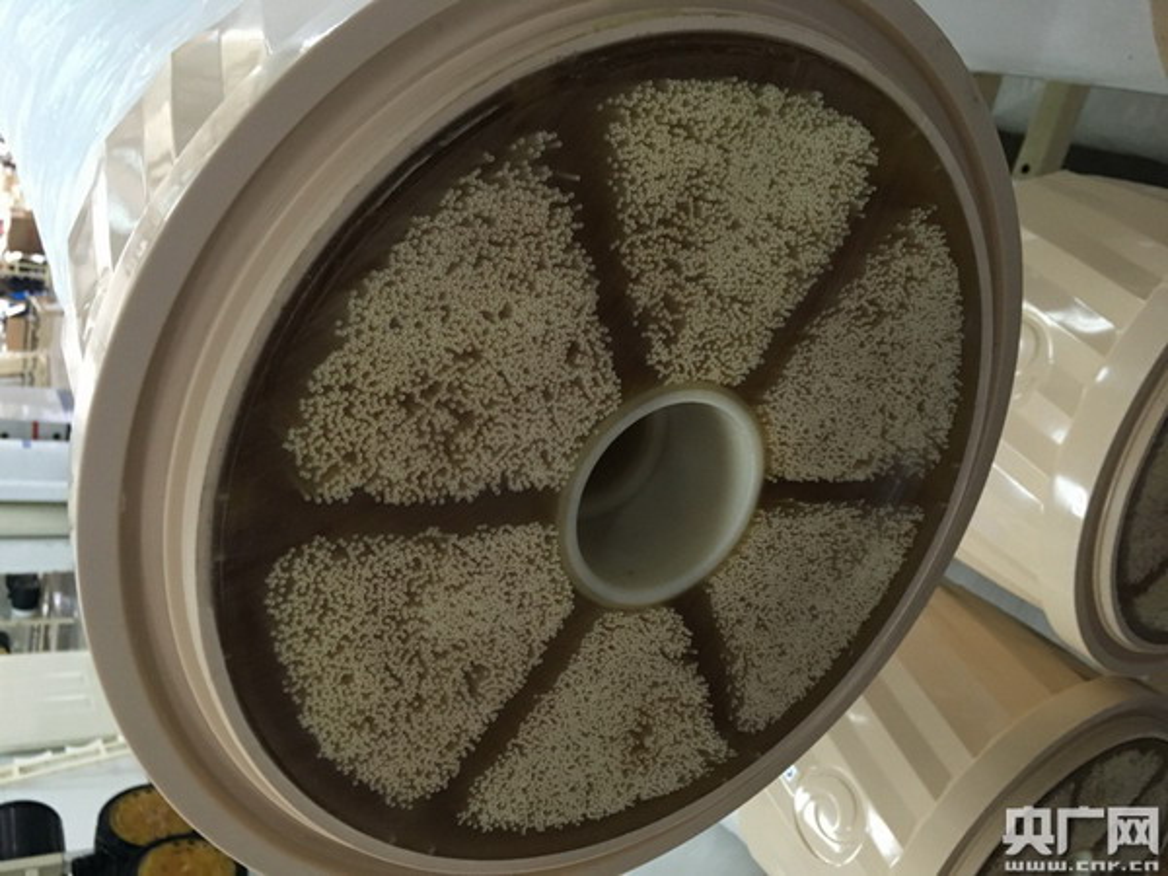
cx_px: 584
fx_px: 979
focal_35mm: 29
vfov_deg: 48.2
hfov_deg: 61.7
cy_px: 438
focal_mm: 4.15
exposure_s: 1/33
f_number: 2.2
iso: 160
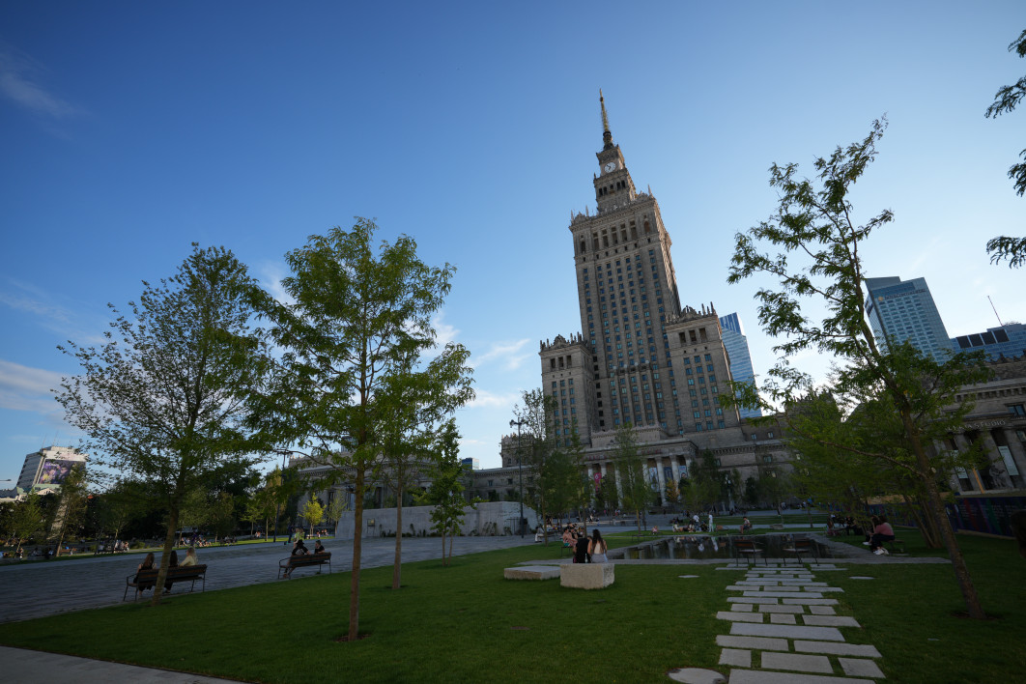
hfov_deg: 96.7
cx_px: 513
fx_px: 456
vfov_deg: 73.7
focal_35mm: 16
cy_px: 342
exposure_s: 1/1000
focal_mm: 16
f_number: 2.8
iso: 100
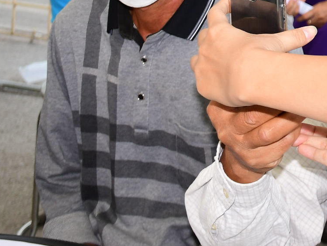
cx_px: 460
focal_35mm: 123
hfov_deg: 15.1
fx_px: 1160
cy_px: -120
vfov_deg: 11.6
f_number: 3.8
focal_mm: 23
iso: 320
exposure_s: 1/200
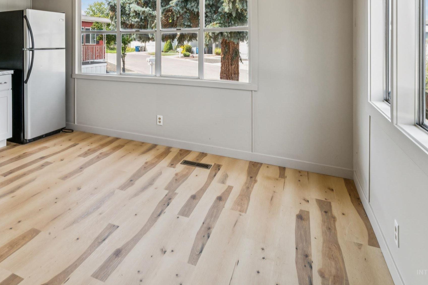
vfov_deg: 43.5
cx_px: 90
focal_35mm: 28
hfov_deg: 60.7
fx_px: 332
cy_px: 42
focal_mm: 15.5
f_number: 13
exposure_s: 1/40
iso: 400
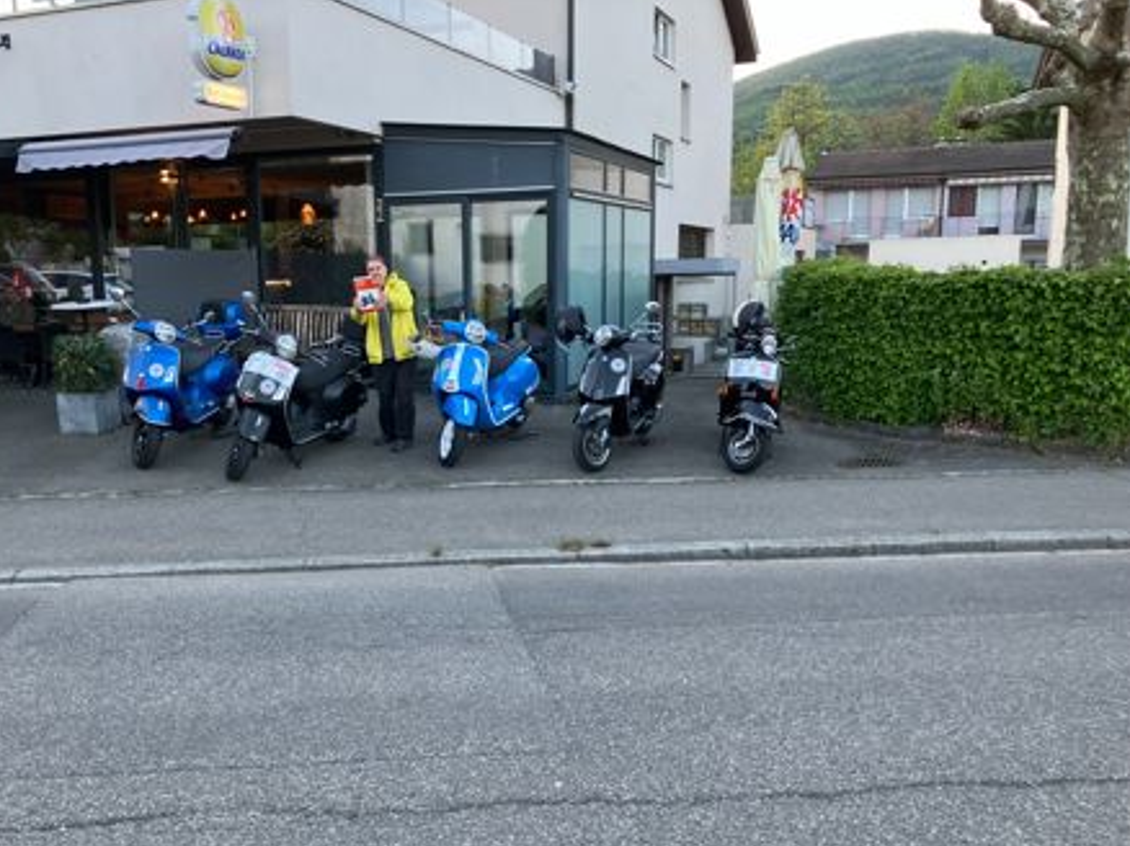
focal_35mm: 32
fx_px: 1044
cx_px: 493
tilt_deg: -9.2
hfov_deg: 56.7
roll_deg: +0.1
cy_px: 476
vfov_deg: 44.0
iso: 80
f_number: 1.8
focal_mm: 3.99
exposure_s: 1/121
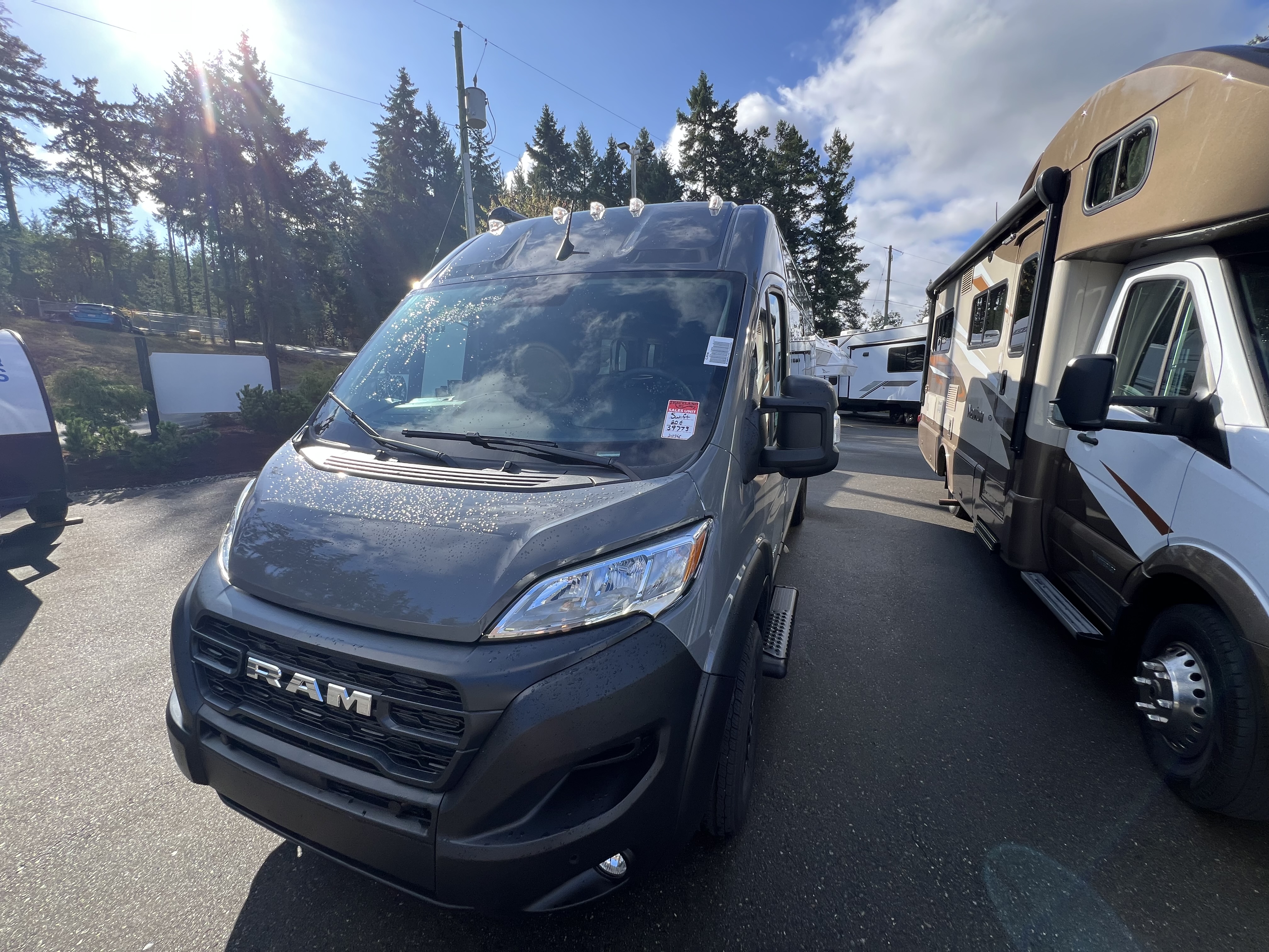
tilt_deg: -8.4
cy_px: 476
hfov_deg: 106.2
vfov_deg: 89.9
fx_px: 477
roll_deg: +1.6
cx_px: 634
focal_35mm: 13
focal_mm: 1.57
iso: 32
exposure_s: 1/579
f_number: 1.8
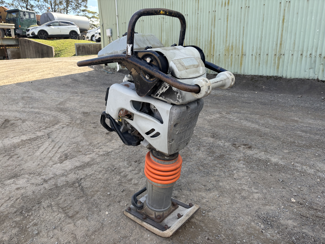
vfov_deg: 53.1
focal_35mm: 26
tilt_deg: -12.5
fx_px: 244
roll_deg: +2.7
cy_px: 122
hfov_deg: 67.3
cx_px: 162
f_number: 1.6
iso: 50
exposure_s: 1/488
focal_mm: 5.96
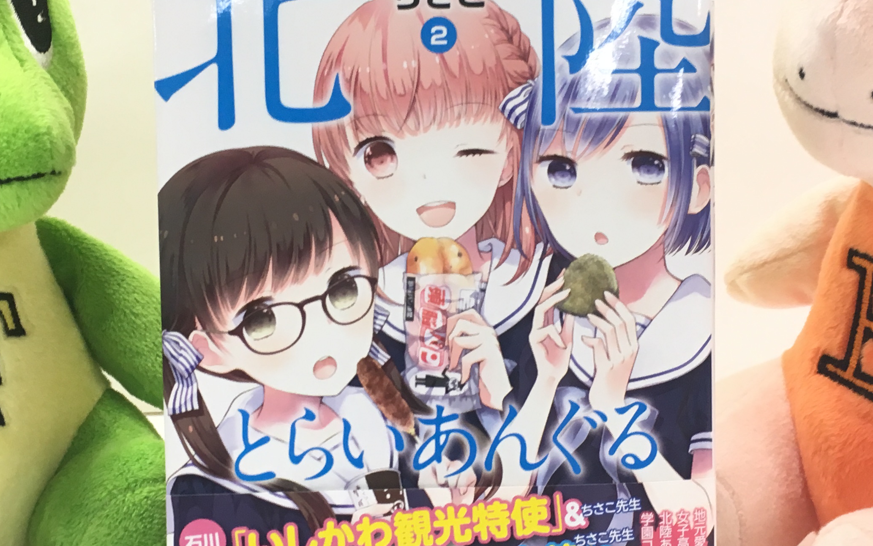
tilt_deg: -12.7
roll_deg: +0.7
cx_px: 402
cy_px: 307
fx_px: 1427
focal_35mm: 60
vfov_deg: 21.6
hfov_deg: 34.0
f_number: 2.2
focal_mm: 4.15
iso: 50
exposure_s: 1/30
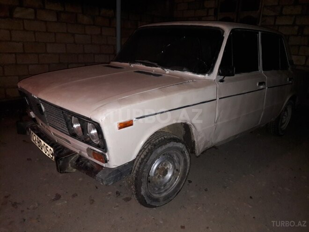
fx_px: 250
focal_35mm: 28
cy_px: 116
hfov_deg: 63.4
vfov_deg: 49.7
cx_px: 154
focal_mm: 3.7
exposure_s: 1/20
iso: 200
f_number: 1.9
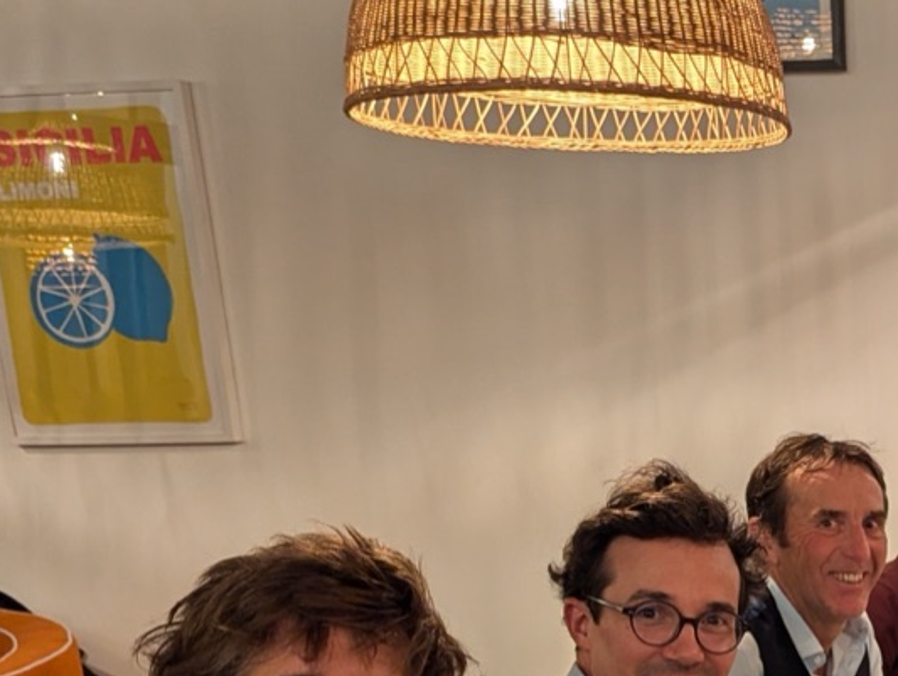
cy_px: 958
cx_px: 1068
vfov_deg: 18.5
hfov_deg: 24.5
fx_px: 1870
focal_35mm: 72
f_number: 1.85
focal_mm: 6.81
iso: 195
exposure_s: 1/25
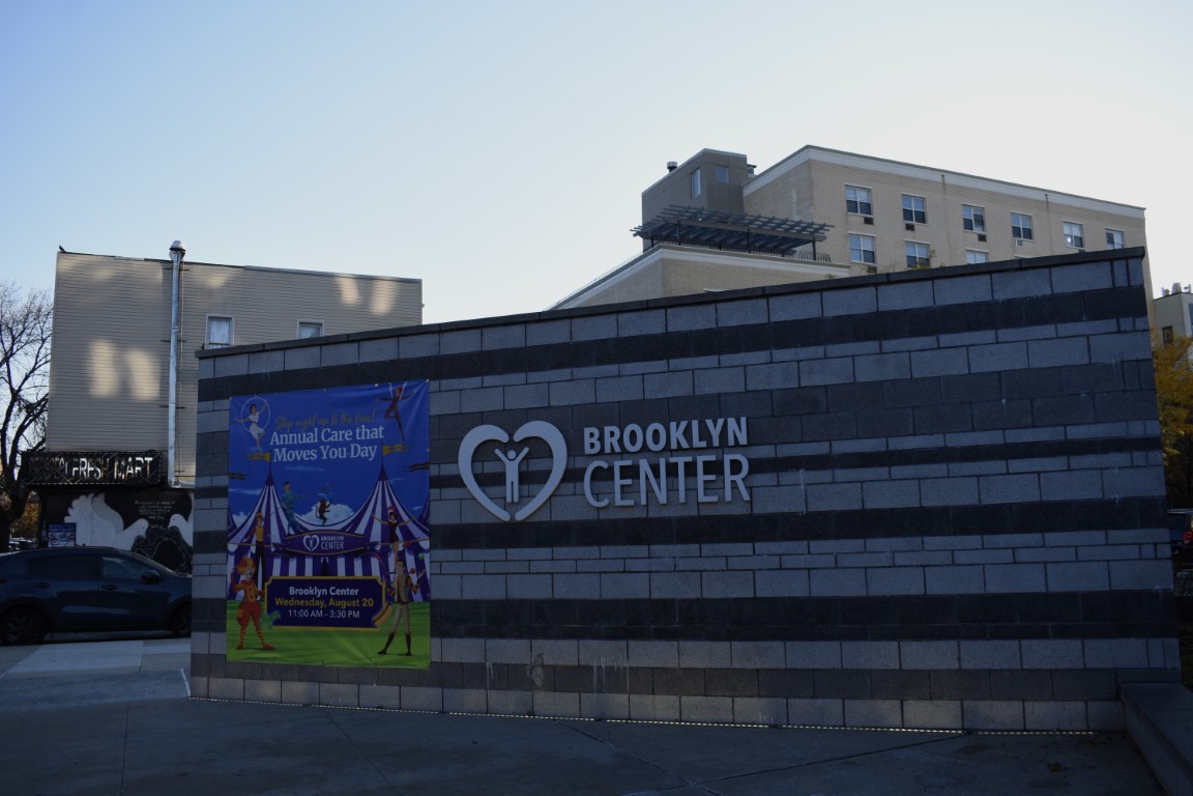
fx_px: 994
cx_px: 596
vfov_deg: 43.6
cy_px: 398
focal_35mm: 30
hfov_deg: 61.9
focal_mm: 20
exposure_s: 1/250
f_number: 5
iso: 100
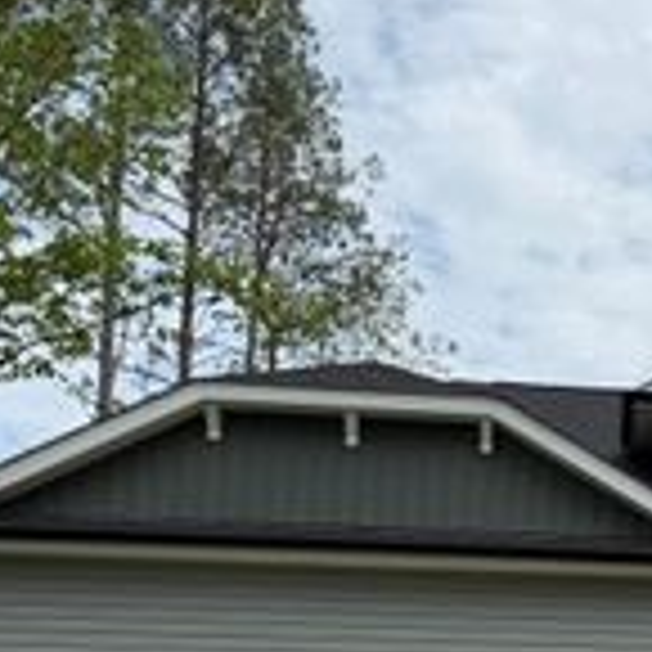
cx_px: 854
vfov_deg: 22.9
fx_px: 1556
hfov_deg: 21.4
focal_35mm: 73
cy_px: 614
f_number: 1.78
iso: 80
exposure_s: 1/6711
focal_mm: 6.76
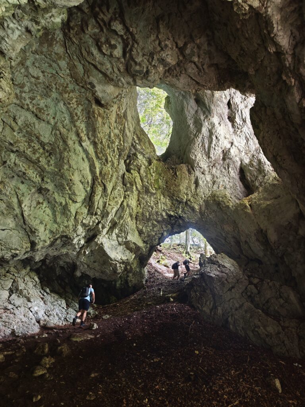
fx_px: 270
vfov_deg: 73.9
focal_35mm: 23
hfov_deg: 58.9
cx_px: 152
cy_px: 204
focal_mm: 8.72
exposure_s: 1/34.1
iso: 640
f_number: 1.63
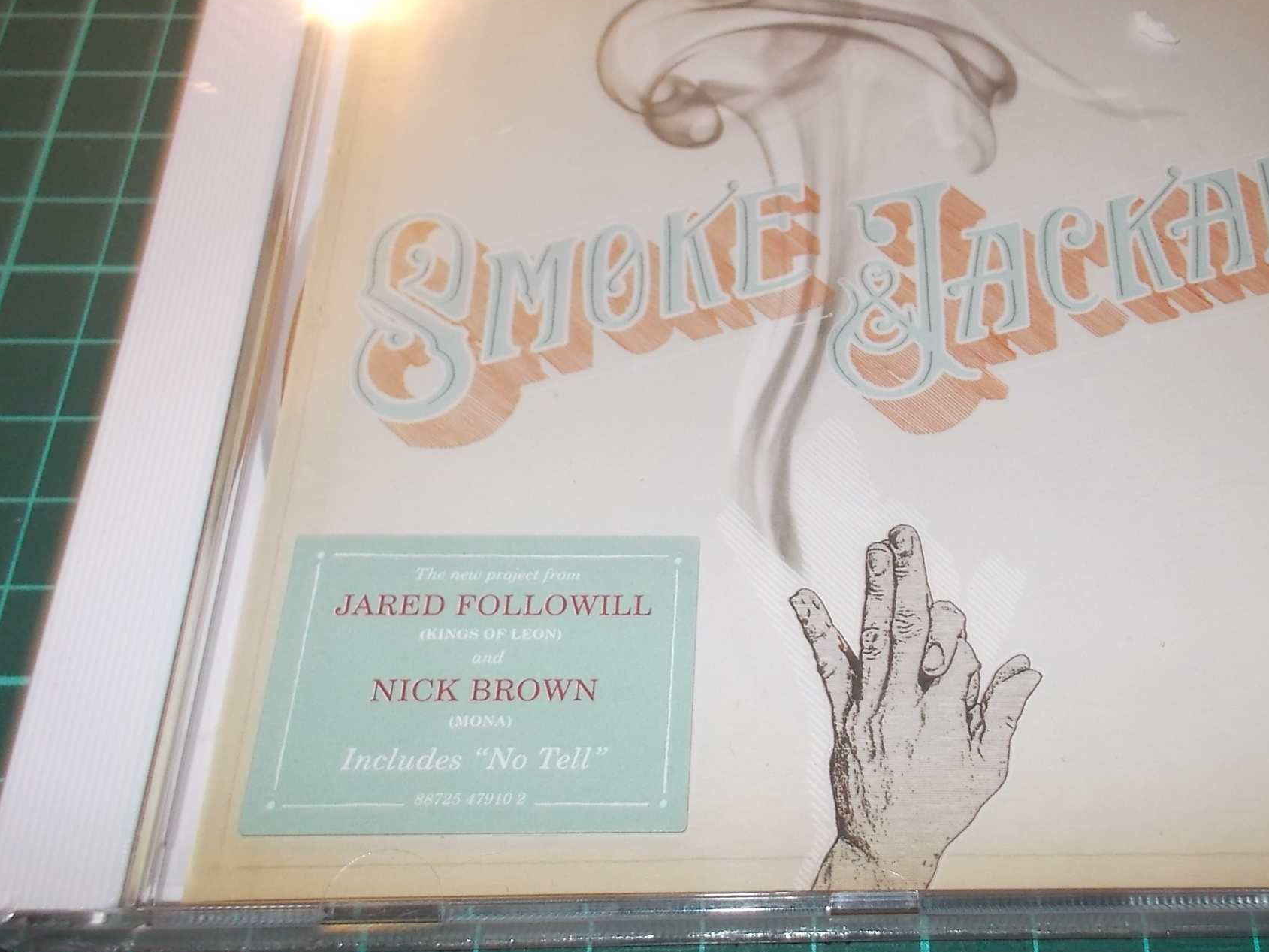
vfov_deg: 36.8
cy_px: 461
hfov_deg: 47.1
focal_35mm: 39
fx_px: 1430
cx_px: 841
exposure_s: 1/30
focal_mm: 4.1
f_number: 3.3
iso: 200
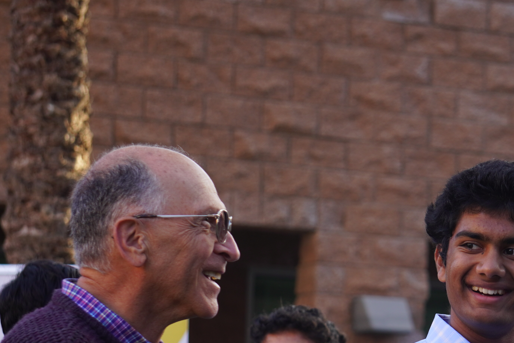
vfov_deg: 5.6
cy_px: 341
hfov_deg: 8.4
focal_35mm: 243
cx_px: 468
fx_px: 3469
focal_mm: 74
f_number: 5
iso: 160
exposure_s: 1/100
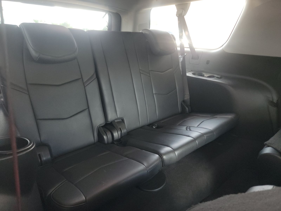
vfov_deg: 56.8
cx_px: 140
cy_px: 106
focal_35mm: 24
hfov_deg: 71.6
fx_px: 195
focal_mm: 6.7
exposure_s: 1/59
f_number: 1.8
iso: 742
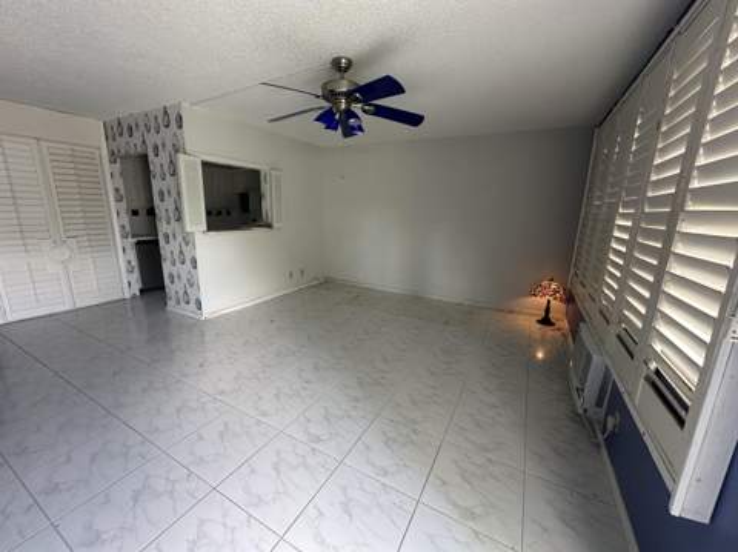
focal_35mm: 14
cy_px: 276
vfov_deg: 85.6
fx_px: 298
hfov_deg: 102.1
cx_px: 369
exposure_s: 1/120
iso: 200
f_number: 2.2
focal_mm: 2.22
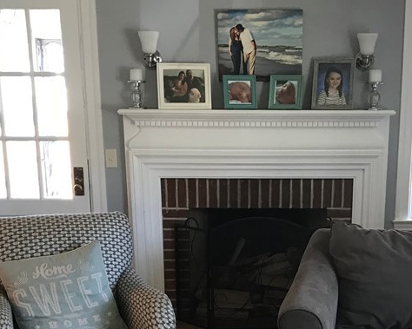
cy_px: 291
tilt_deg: -13.9
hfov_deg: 31.8
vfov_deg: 25.1
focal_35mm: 59
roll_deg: +0.2
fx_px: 719
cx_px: 269
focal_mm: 3.99
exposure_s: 1/20
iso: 40
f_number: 1.8
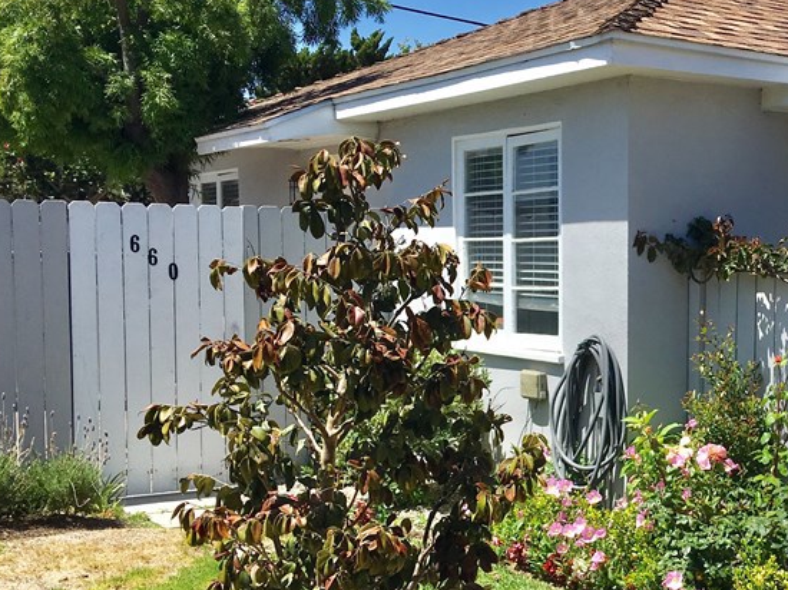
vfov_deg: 26.9
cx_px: 669
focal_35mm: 54
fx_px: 1229
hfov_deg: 34.1
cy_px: 368
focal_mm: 4.15
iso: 25
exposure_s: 1/1832
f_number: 2.2
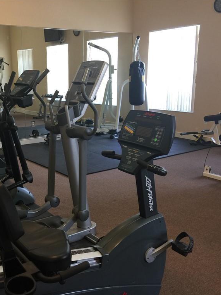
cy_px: 148
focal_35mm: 39
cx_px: 60
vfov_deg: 47.9
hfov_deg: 36.1
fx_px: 332
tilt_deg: -10.6
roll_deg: -1.5
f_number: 2.2
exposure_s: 1/15
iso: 32
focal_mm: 4.15
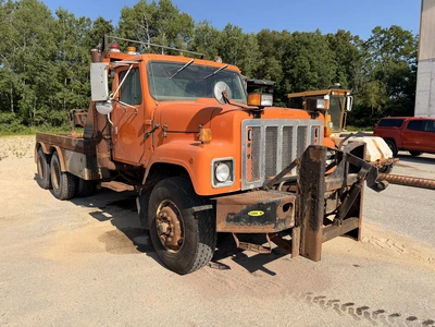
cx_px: 218
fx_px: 302
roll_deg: +0.5
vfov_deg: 56.8
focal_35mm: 24
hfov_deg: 71.6
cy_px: 164
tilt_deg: -7.0
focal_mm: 6.76
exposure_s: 1/3759
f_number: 1.78
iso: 80
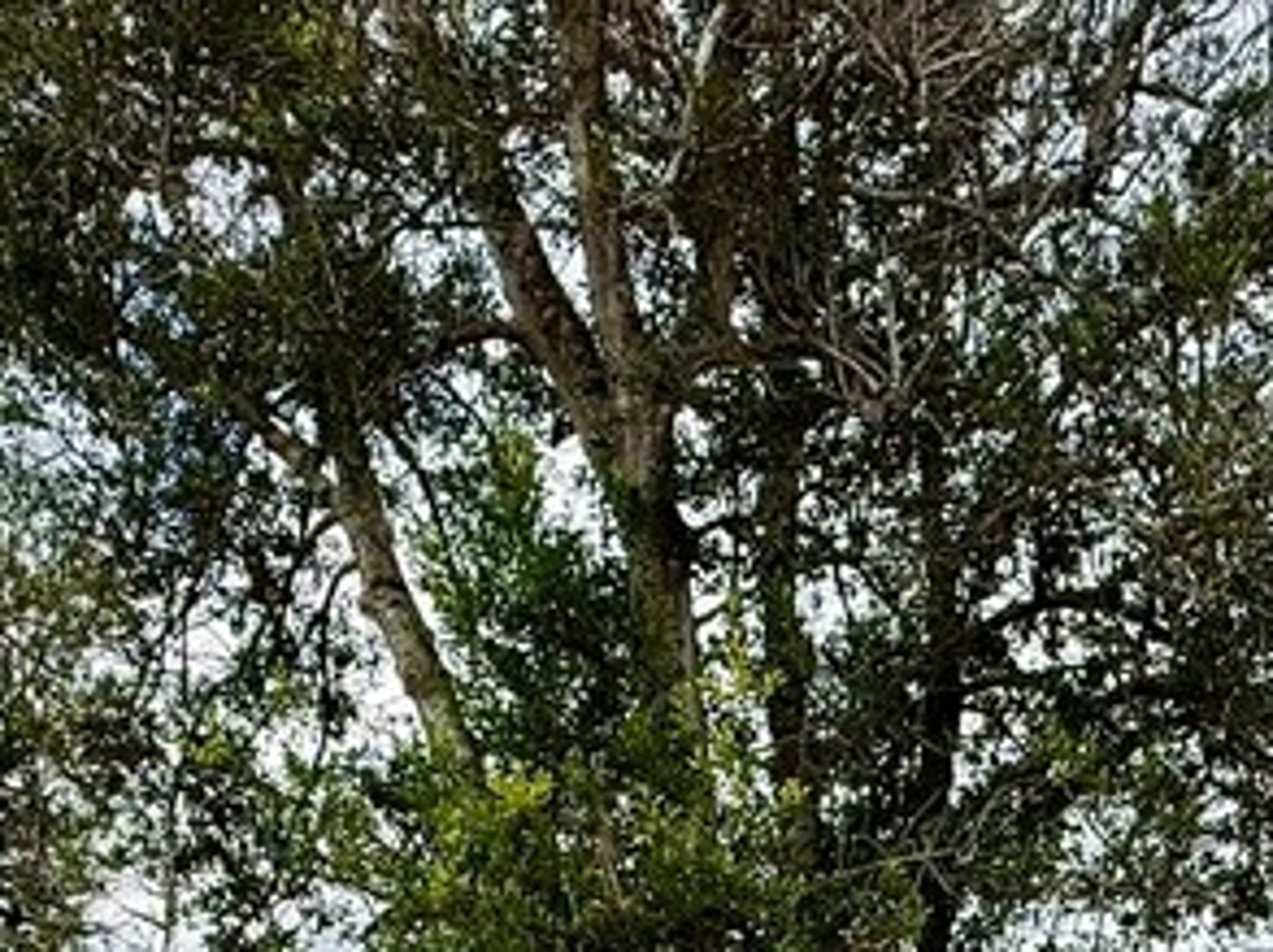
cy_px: 1426
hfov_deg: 38.9
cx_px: 695
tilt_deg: +0.9
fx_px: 1800
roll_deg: -0.5
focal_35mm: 49
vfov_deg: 23.6
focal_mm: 2.22
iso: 50
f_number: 2.2
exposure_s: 1/1534
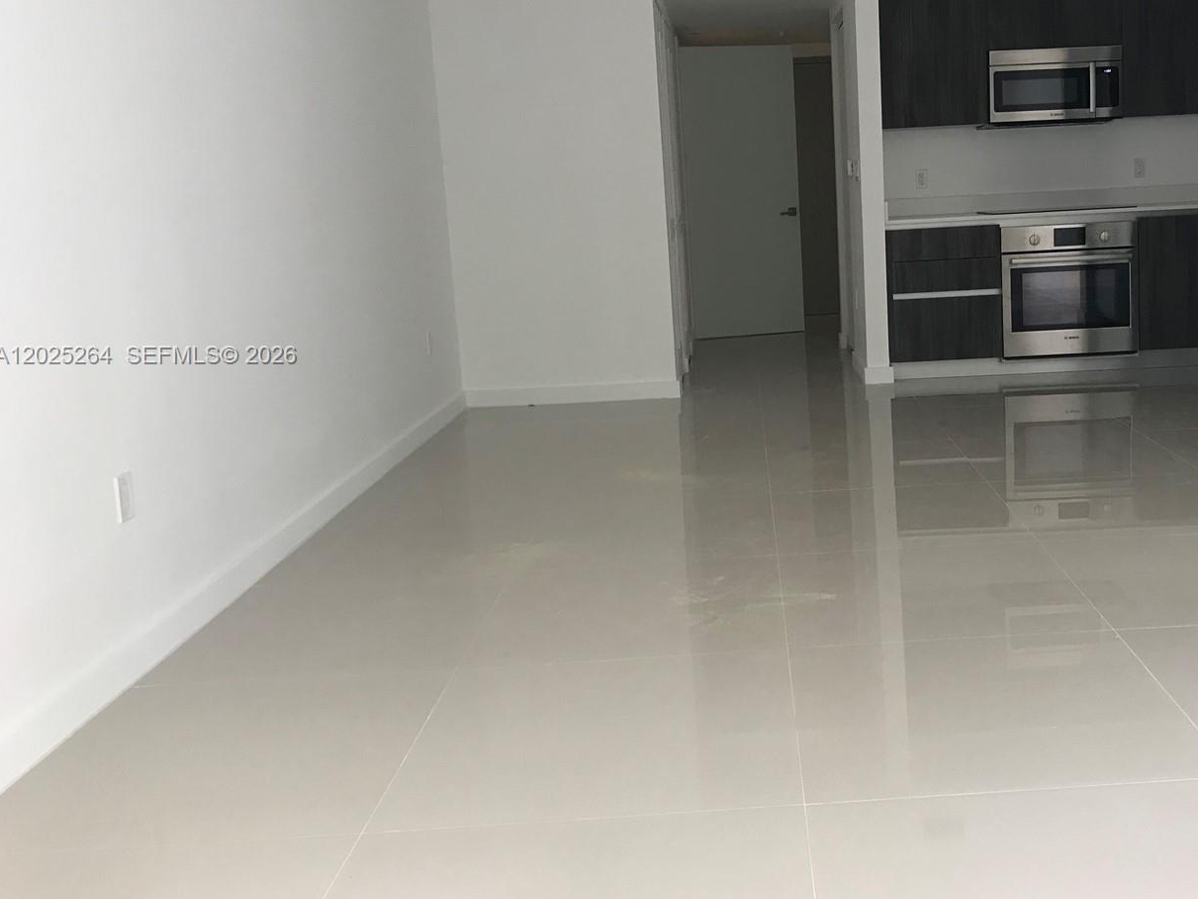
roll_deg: +2.7
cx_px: 780
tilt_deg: -7.2
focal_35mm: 37
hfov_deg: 49.4
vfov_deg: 38.5
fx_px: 1280
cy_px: 356
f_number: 1.8
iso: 25
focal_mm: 3.99
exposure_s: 1/30
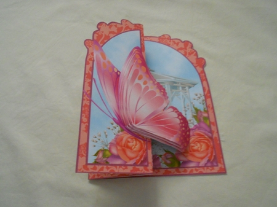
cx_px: 138
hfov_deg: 61.7
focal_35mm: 29
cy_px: 104
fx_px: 232
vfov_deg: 48.2
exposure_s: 1/10
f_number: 3.4
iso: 400
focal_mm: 5.1
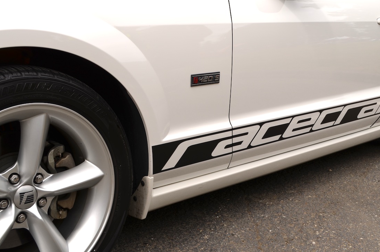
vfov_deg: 29.1
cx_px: 206
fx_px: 485
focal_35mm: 46
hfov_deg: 42.8
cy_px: 126
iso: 125
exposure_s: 1/250
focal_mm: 28
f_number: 8
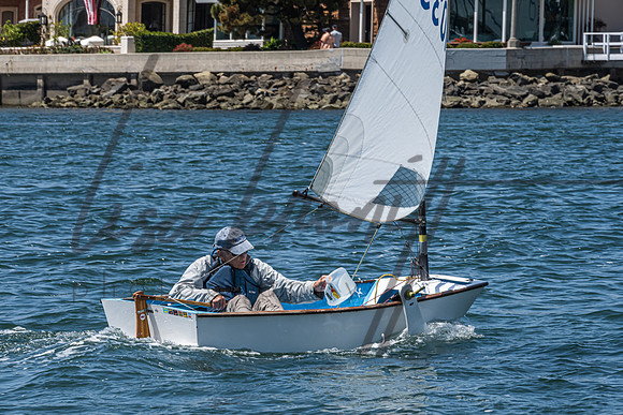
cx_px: 238
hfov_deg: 7.9
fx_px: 4492
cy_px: 224
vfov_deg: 5.3
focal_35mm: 260
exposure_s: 1/320
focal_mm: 200
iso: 250
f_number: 18
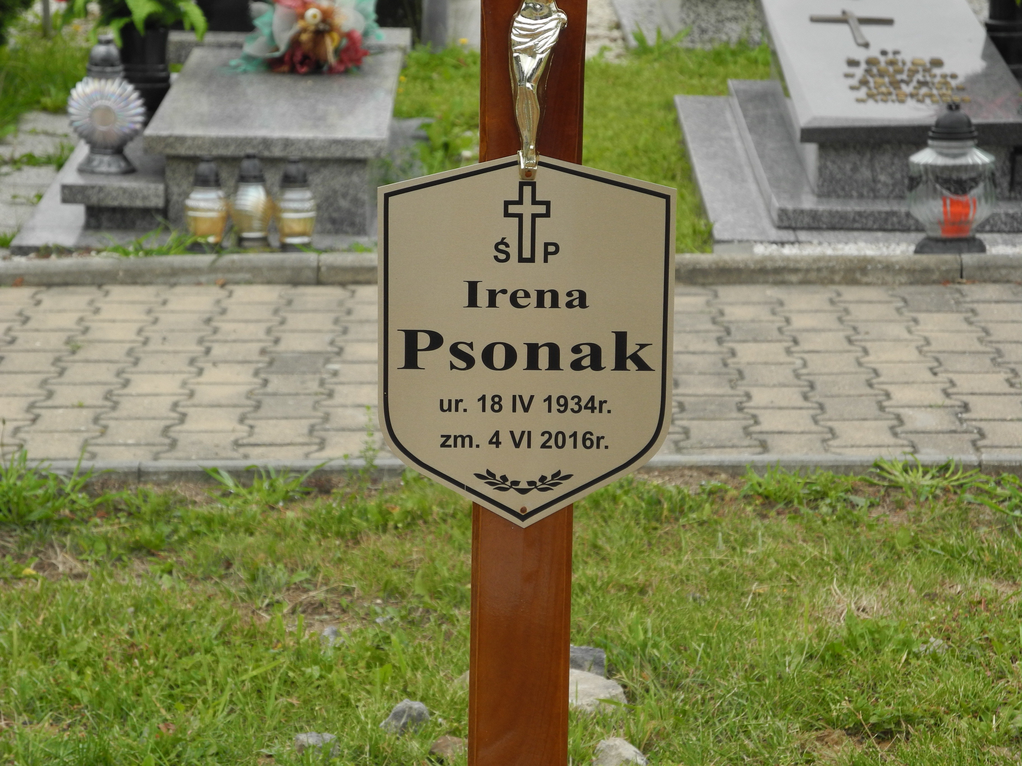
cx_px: 511
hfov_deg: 16.6
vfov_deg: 12.5
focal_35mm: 119
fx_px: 3513
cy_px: 383
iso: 110
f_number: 4.5
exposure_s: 1/400
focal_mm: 25.4
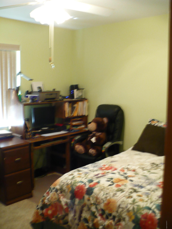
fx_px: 245
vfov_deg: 50.1
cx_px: 86
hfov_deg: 38.7
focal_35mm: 37
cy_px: 114
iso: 200
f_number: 2.8
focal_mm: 6.1
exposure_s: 1/5
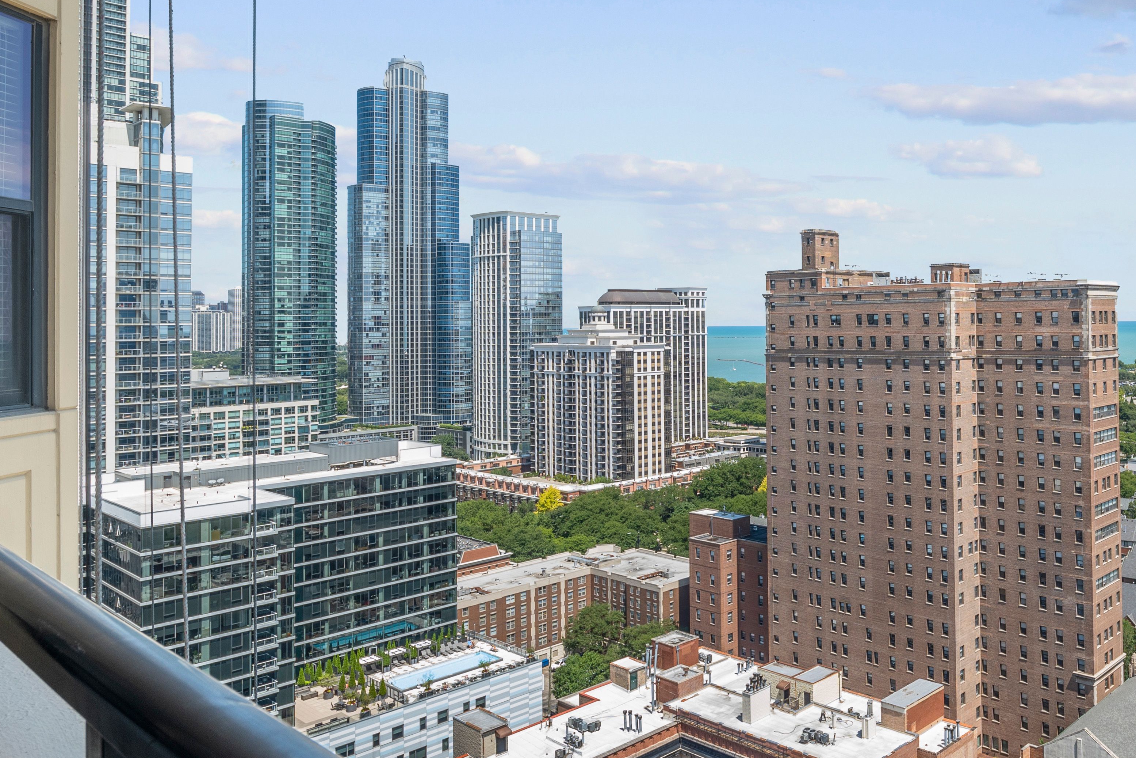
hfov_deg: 60.4
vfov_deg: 47.9
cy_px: 341
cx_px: 950
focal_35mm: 27
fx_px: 852
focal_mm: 14
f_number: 8
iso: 250
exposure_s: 1/250
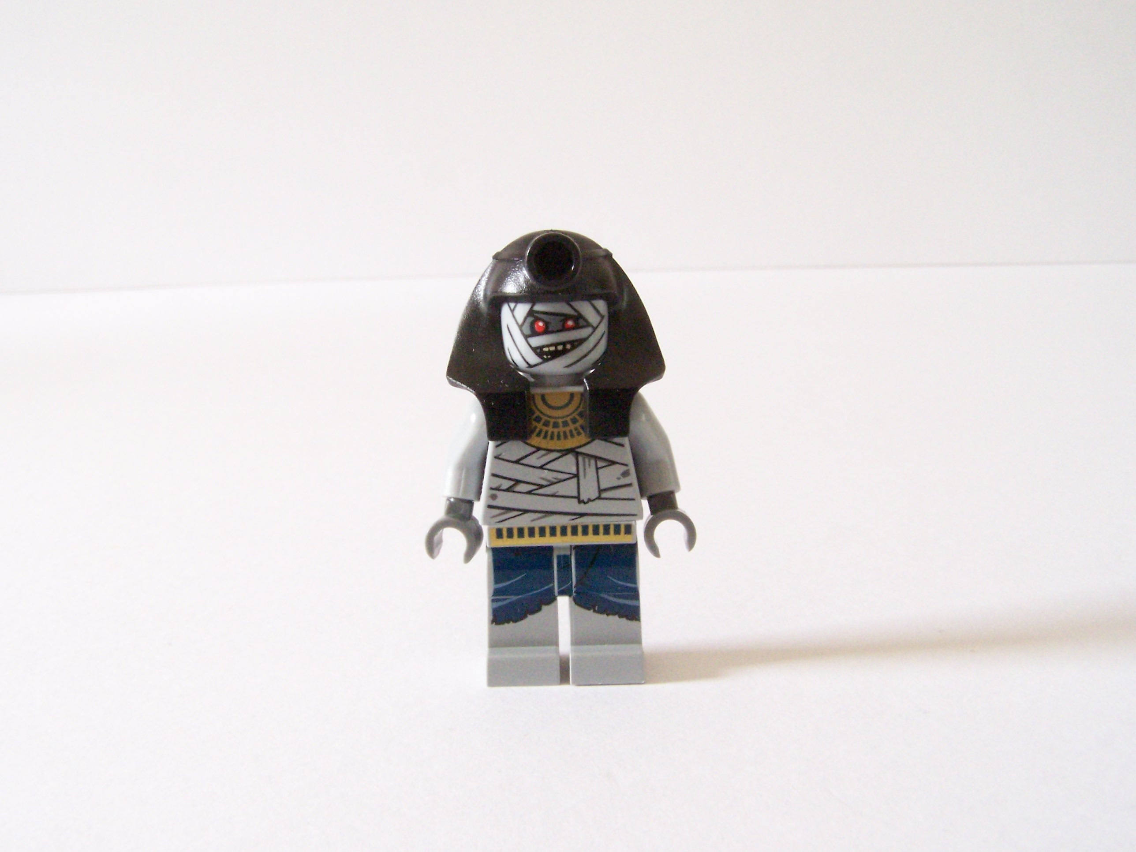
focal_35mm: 38
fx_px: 1247
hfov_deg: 49.0
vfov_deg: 37.7
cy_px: 426
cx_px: 568
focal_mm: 6.3
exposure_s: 1/15
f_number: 8
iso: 400
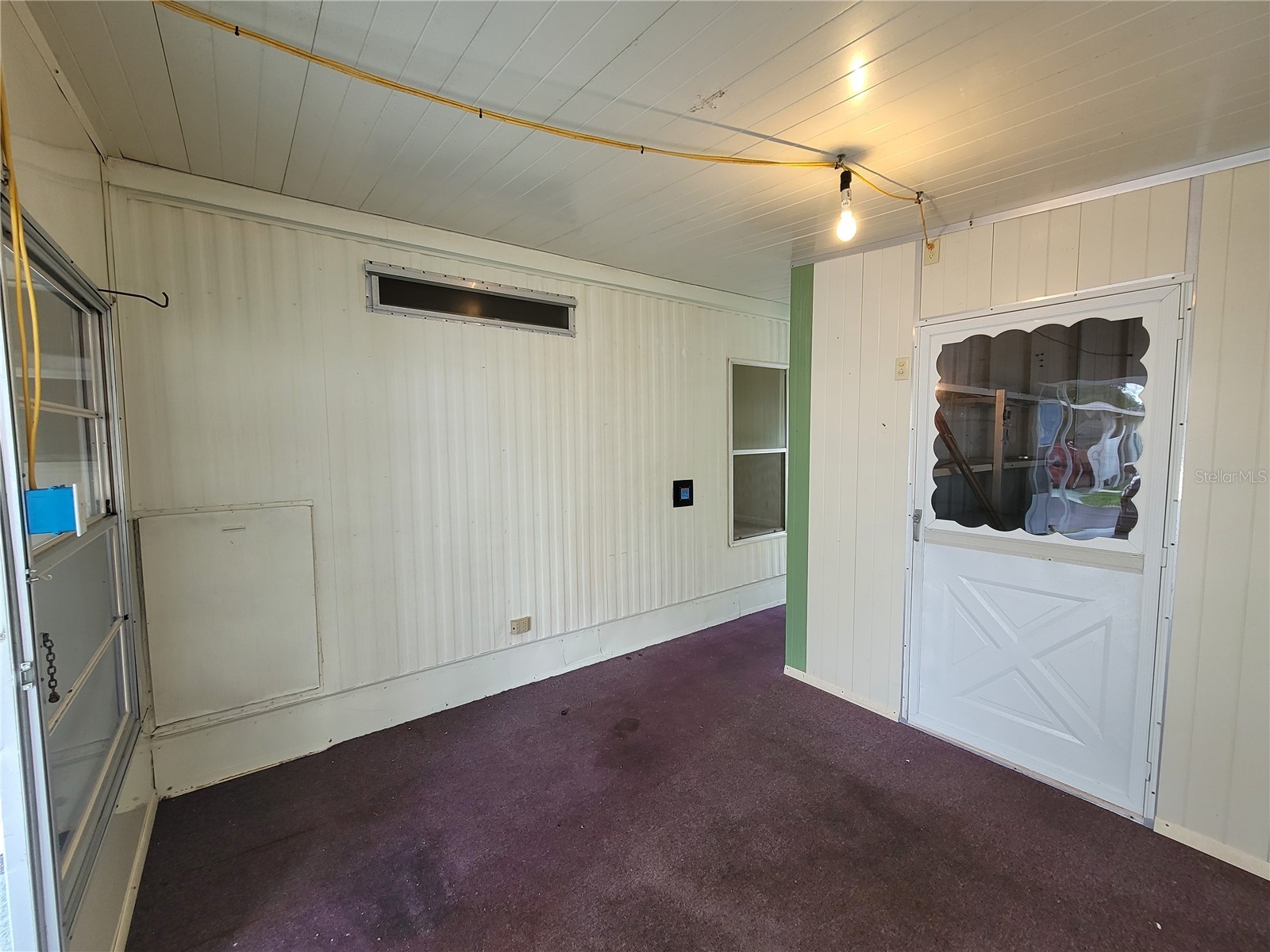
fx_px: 477
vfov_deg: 89.9
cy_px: 476
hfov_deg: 106.2
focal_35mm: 13
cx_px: 635
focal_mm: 2.2
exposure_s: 1/60
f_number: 2.2
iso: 125
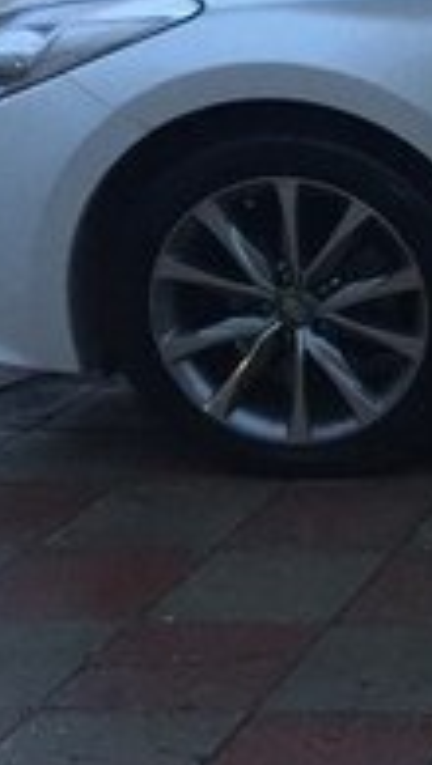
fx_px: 2174
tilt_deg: -15.9
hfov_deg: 9.6
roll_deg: -1.9
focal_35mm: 107
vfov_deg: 19.8
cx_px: 1155
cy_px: 171
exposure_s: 1/33
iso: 125
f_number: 2.2
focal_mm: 4.15
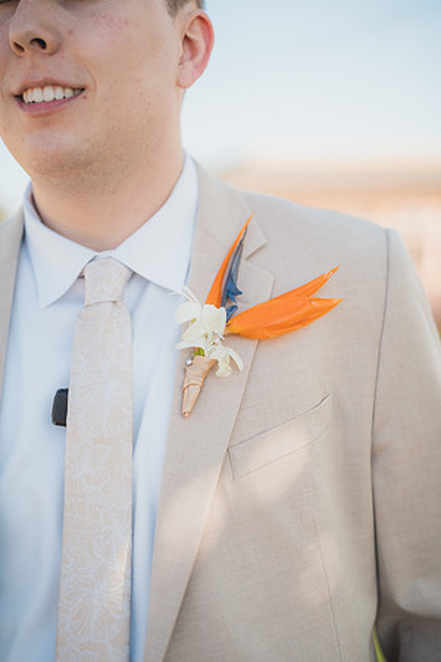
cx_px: 220
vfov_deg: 39.6
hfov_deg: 27.0
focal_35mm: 50
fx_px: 919
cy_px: 331
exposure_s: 1/2000
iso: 125
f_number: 1.4
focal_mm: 50
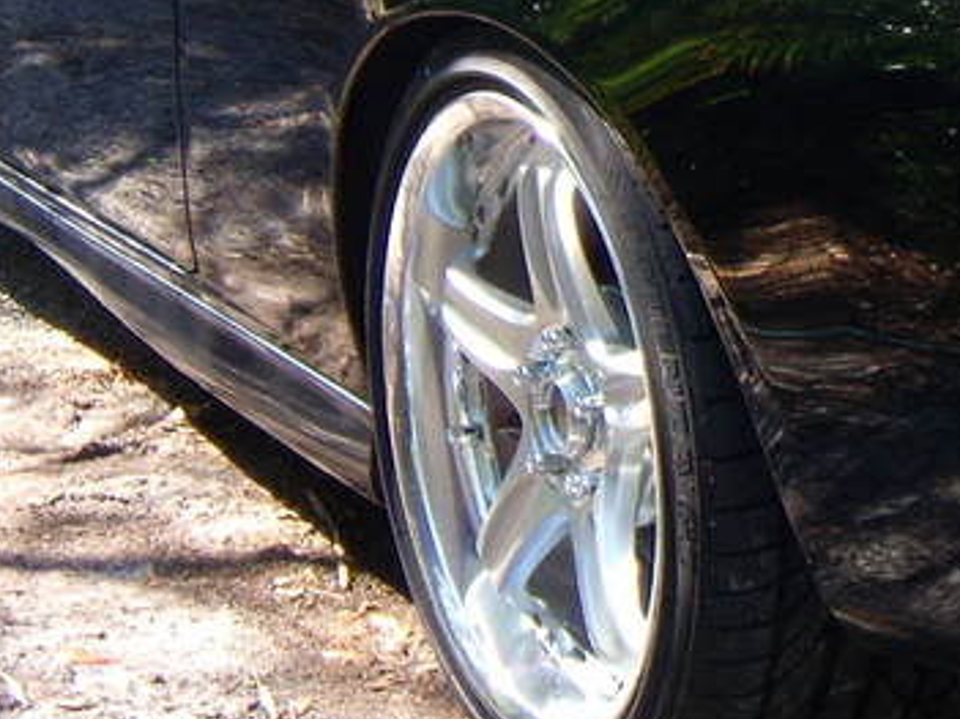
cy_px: -71
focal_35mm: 111
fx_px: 3077
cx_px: 1023
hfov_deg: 17.2
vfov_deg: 13.1
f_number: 5.7
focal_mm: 6.4
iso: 64
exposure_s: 1/67.1
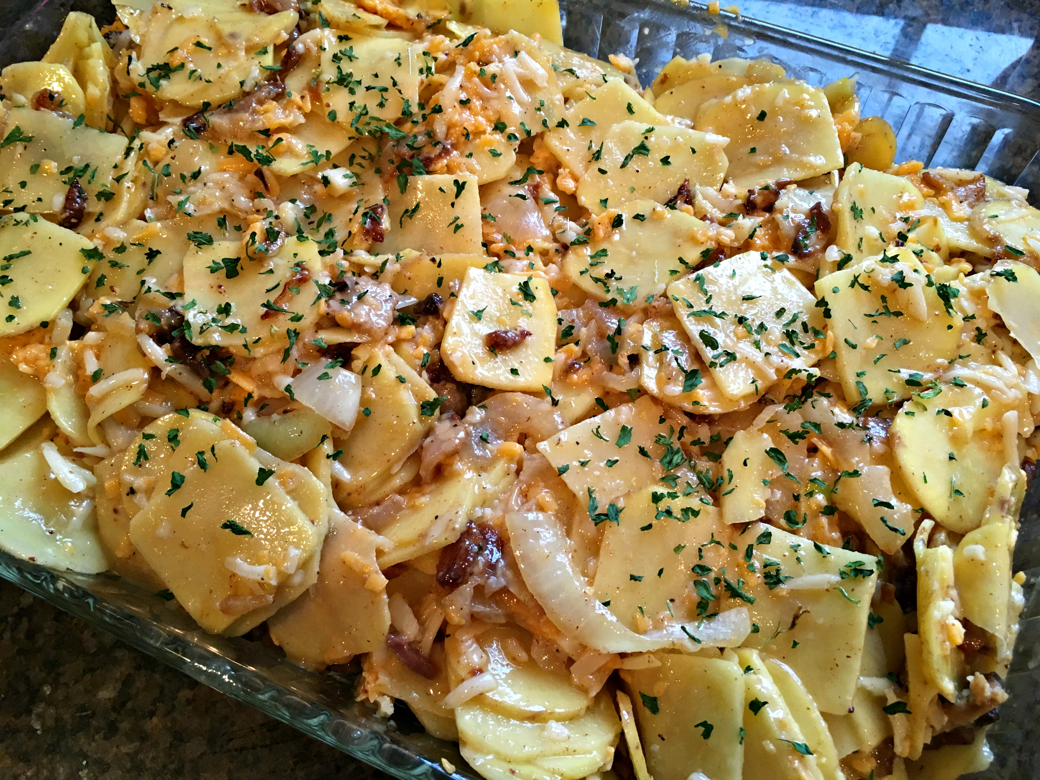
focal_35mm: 29
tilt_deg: -64.1
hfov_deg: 61.7
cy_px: 390
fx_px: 871
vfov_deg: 48.2
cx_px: 520
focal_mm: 4.15
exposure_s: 1/30
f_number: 2.2
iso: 80
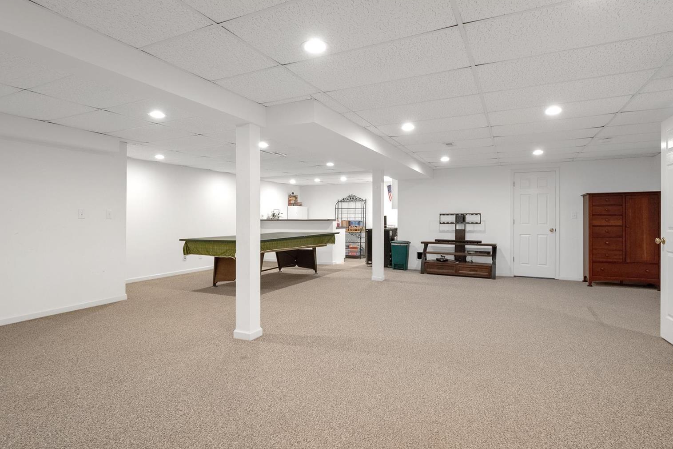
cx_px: 341
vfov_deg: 64.6
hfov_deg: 86.9
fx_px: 355
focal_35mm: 19
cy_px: 224
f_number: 6.3
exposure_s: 1/8
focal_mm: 9
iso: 400
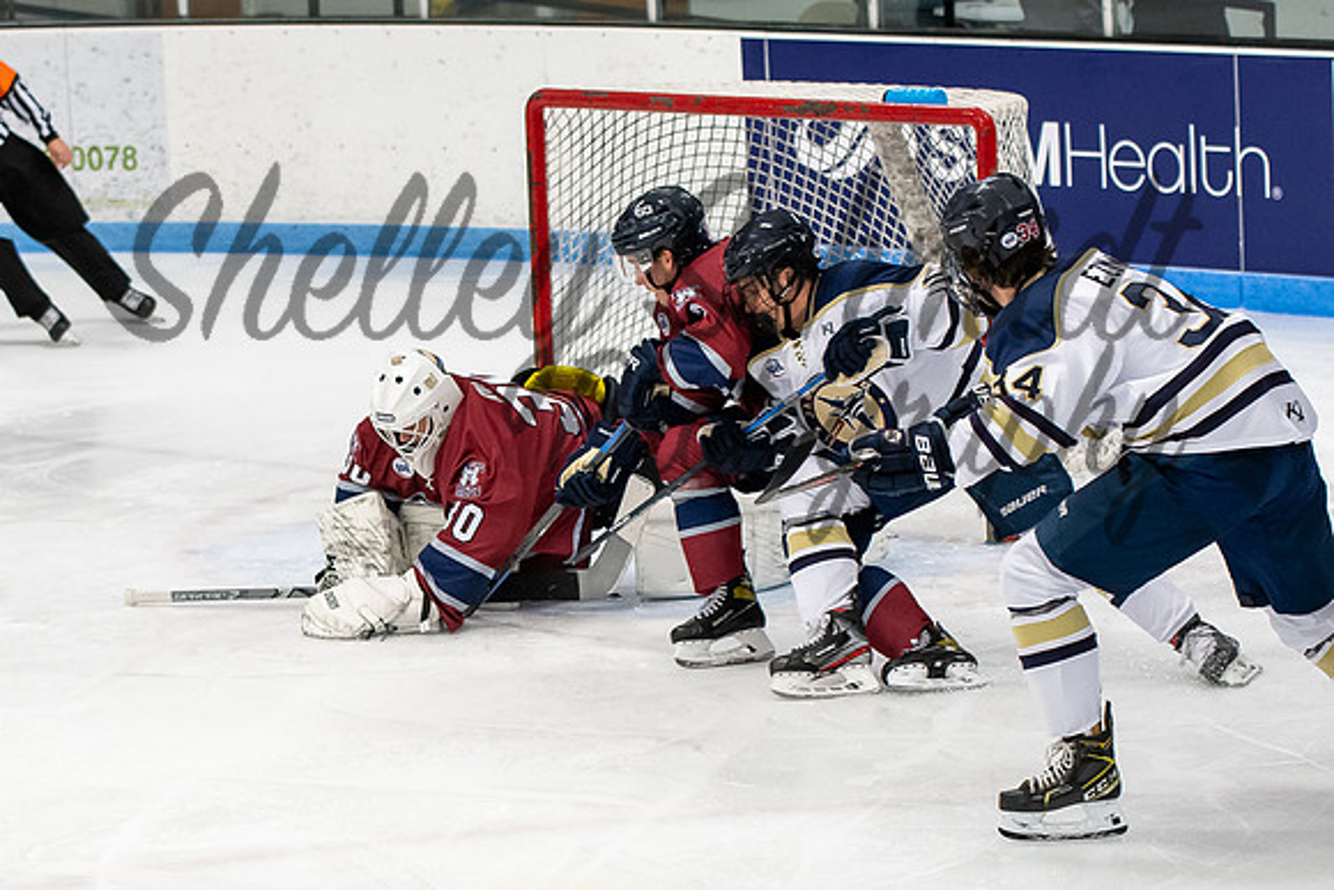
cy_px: 625
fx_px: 6403
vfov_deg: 7.9
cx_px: 508
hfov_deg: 11.9
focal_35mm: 173
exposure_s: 1/800
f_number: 3.2
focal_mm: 78
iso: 1250
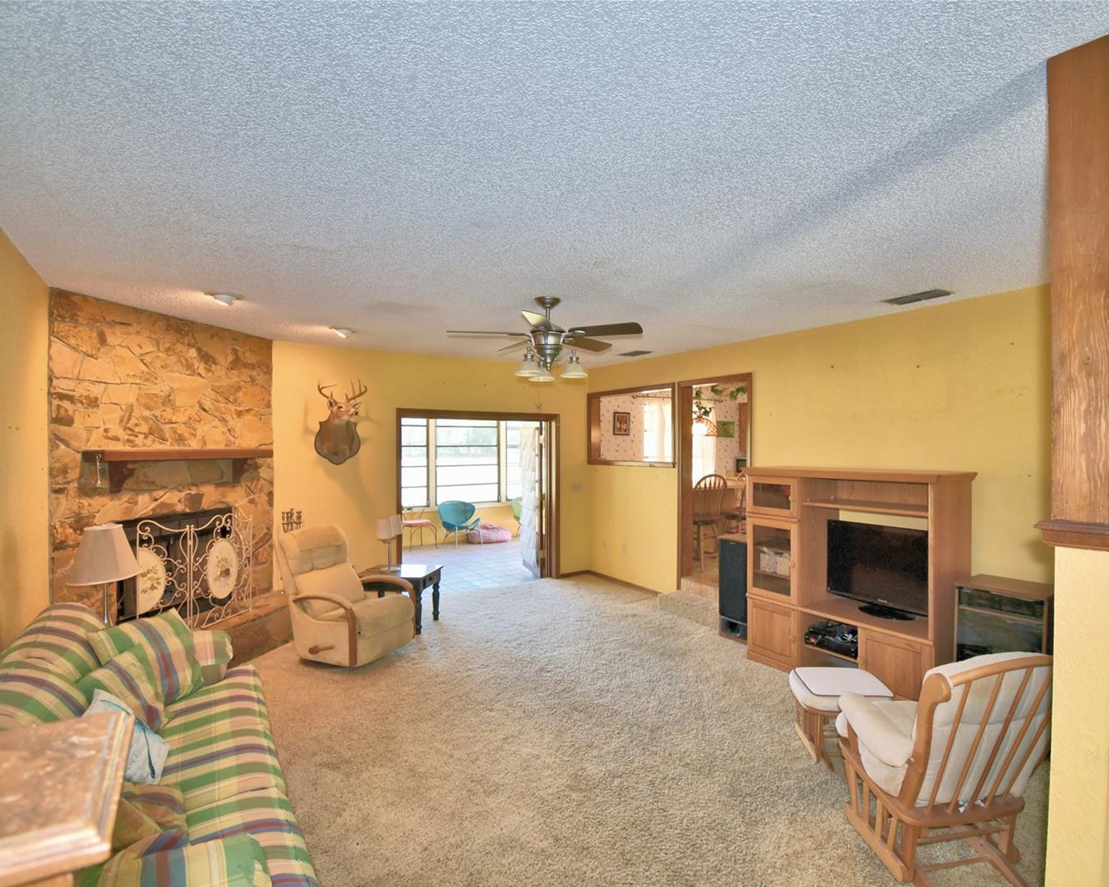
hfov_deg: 89.2
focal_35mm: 17
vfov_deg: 77.0
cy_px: 445
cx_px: 622
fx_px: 558
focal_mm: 10
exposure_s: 1/30
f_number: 4.5
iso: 360
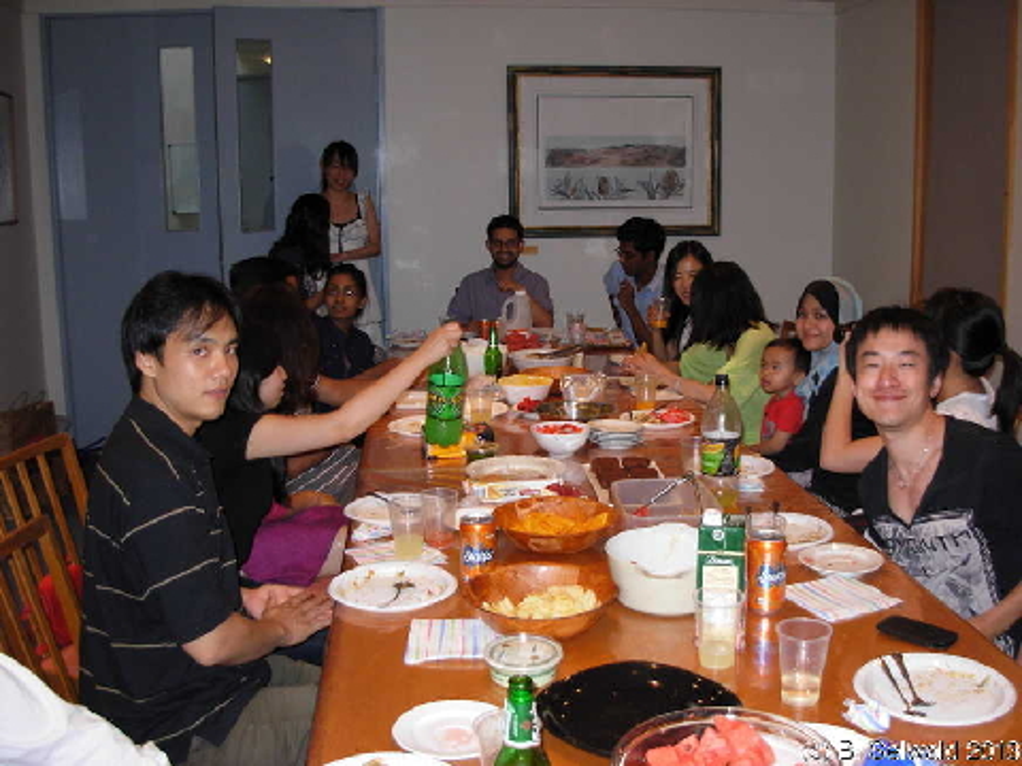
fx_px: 1122
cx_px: 511
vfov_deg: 37.7
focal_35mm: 38
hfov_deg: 49.0
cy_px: 383
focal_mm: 6.3
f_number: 2.9
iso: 168
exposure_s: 1/47.9
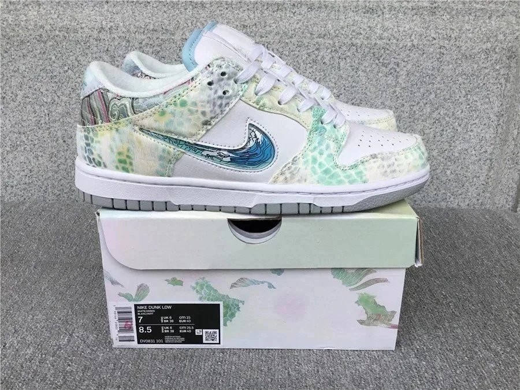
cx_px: 260
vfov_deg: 45.4
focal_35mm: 31
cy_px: 195
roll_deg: -1.3
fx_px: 466
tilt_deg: -19.8
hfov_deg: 58.4
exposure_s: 1/222
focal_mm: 3.3
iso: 25
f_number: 2.4
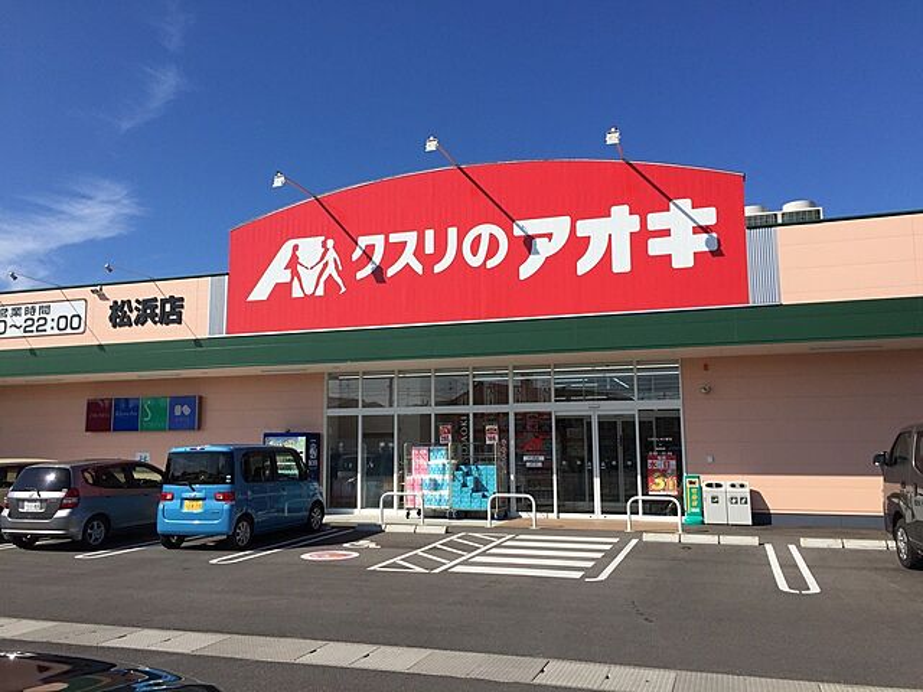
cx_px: 462
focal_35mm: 29
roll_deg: -0.6
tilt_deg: +8.2
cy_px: 346
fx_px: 773
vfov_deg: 48.2
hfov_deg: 61.7
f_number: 2.2
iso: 32
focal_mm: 4.15
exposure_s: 1/3049
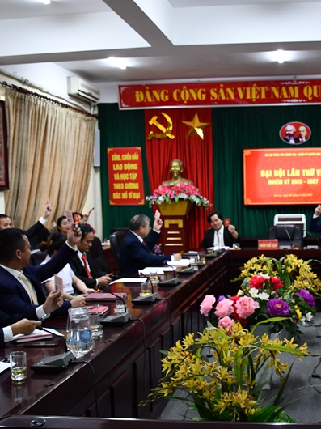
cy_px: 244
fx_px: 606
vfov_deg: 38.8
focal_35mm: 49
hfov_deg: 29.1
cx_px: 251
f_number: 3.5
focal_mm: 18
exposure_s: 1/125
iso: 1100
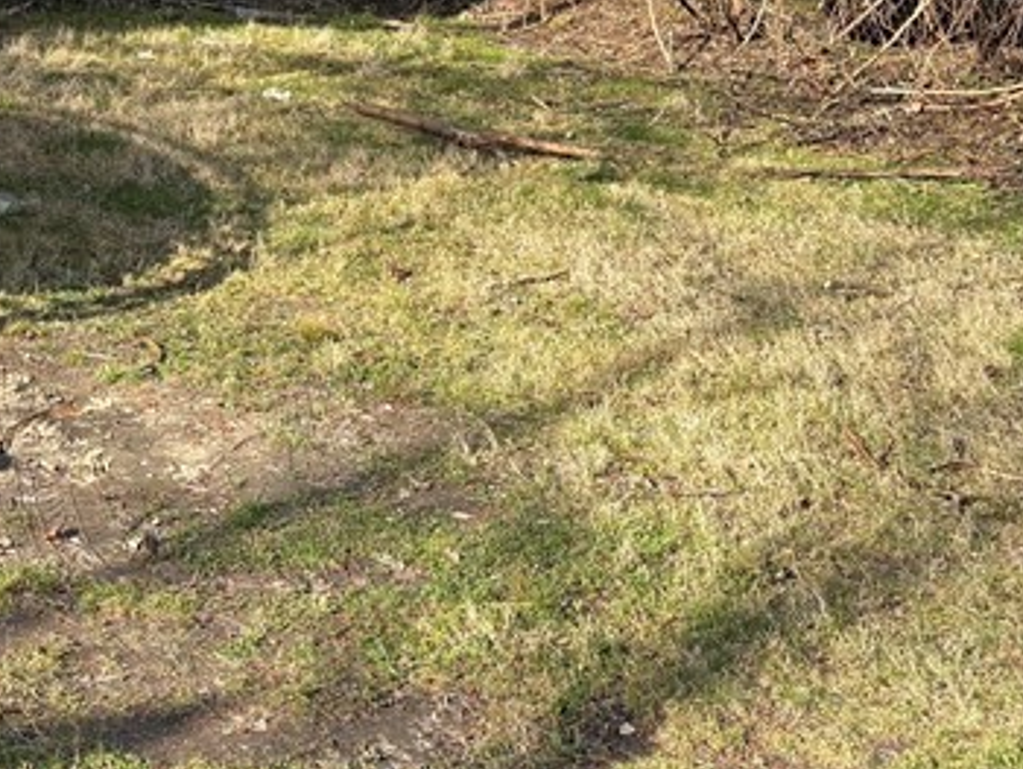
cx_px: -47
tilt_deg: -6.7
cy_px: -32
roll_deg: -2.2
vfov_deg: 18.8
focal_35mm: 76
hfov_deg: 24.3
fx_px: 2248
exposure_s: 1/1001
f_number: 1.6
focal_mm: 5.96
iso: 50
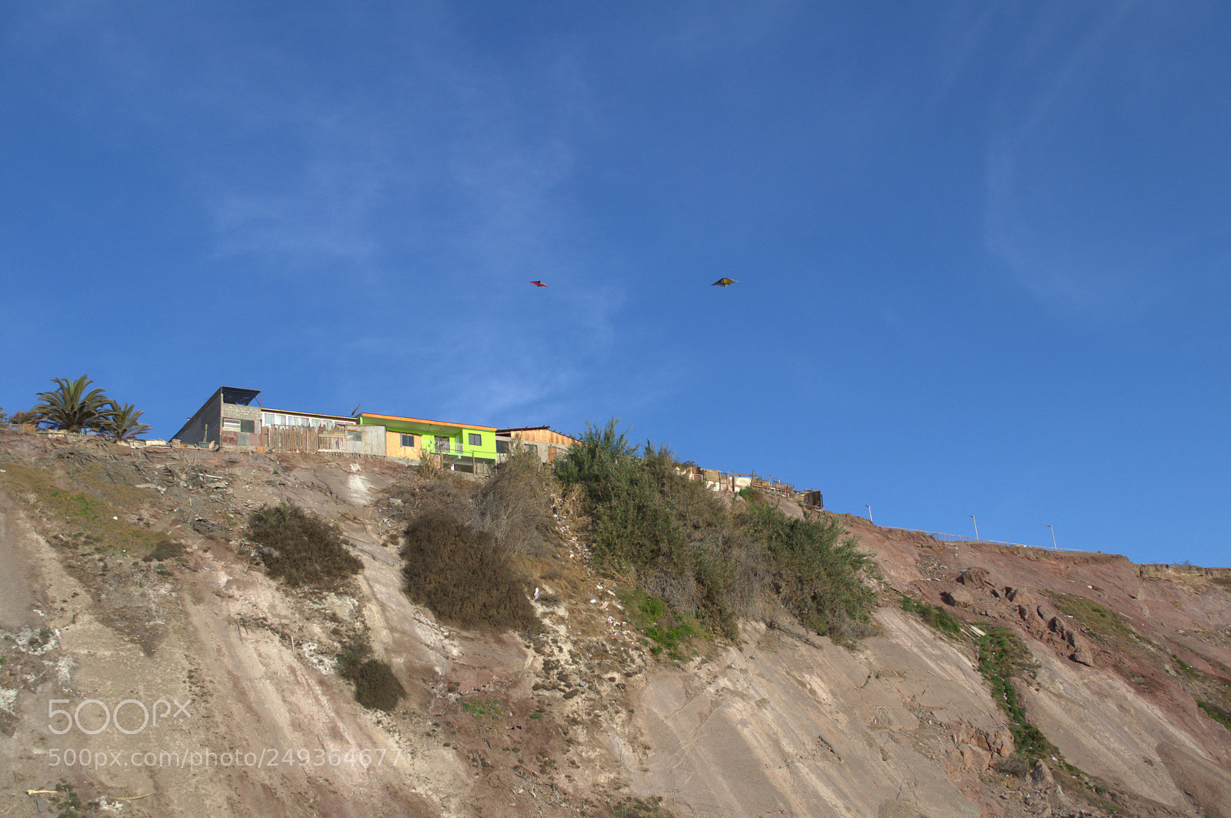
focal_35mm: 42
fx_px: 1435
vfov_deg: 31.8
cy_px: 409
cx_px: 616
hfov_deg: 46.4
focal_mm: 28
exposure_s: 1/200
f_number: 7.1
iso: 100
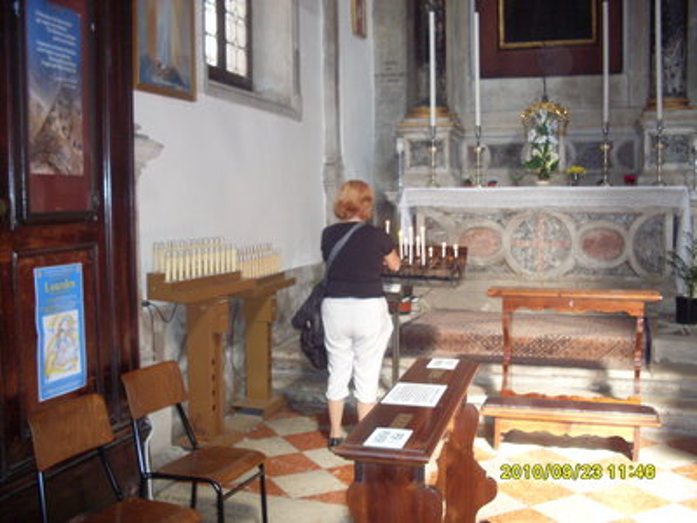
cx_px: 348
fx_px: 765
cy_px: 262
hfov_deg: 49.0
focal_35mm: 38
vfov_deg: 37.7
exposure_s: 1/45
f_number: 2.8
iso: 200
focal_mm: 6.3
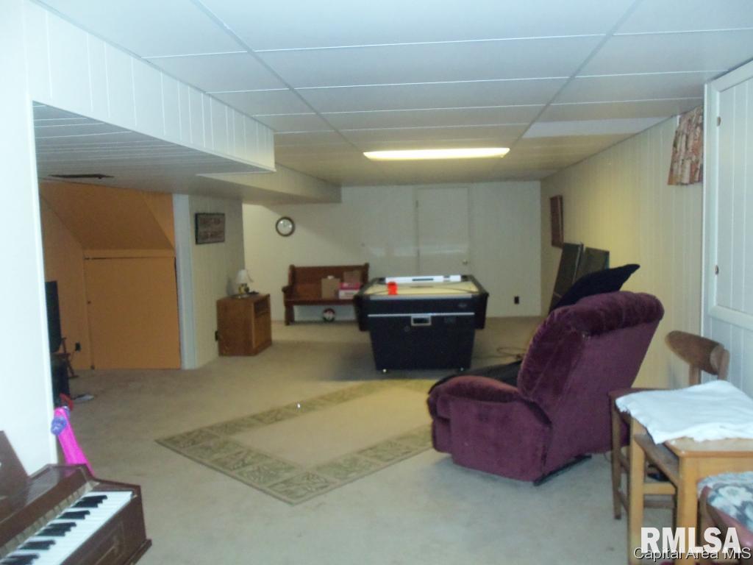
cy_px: 282
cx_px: 376
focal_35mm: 29
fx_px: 631
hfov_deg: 61.7
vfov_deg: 48.2
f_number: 3.4
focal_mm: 5.2
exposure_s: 1/30
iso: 250
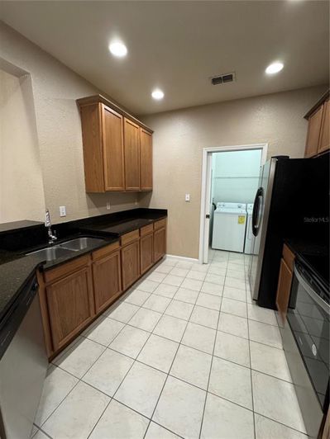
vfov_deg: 102.1
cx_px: 165
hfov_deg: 85.7
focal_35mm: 14
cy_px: 220
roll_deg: -0.1
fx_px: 178
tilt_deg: -10.0
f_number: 2.2
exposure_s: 1/60
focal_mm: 2.22
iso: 320
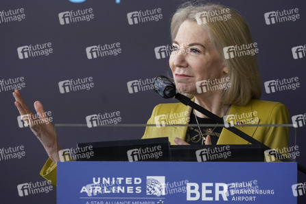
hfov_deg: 11.6
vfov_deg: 7.8
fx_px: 1504
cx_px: 154
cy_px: 102
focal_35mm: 177
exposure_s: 1/400
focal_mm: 175
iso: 640
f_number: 5.6
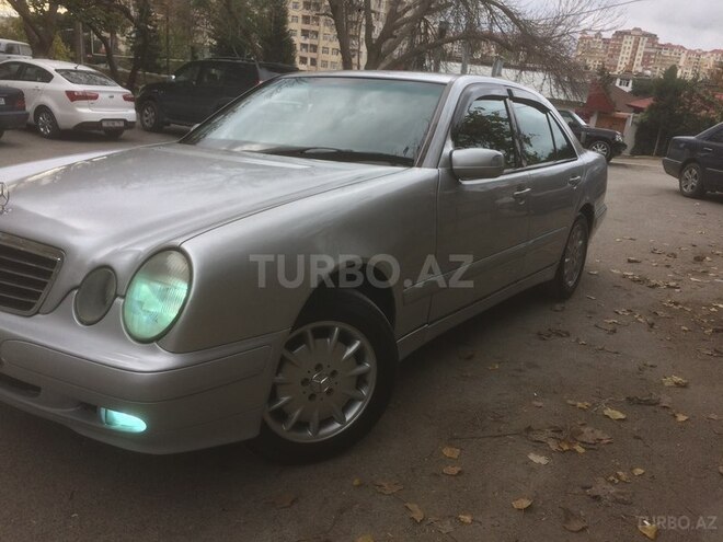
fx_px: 606
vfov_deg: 48.2
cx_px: 362
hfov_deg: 61.7
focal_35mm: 29
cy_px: 271
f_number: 2.2
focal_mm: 4.15
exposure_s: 1/526
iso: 32
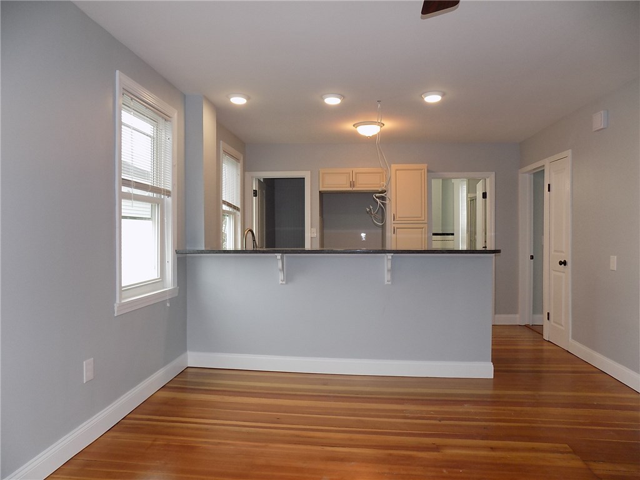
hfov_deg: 73.9
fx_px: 425
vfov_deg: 58.9
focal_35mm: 23
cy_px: 240
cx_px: 320
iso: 100
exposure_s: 1/30
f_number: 3.1
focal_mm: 4
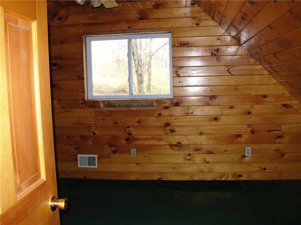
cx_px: 150
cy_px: 112
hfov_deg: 51.4
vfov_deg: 39.7
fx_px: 313
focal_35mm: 36
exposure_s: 1/157
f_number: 2.7
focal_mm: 7.5
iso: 173
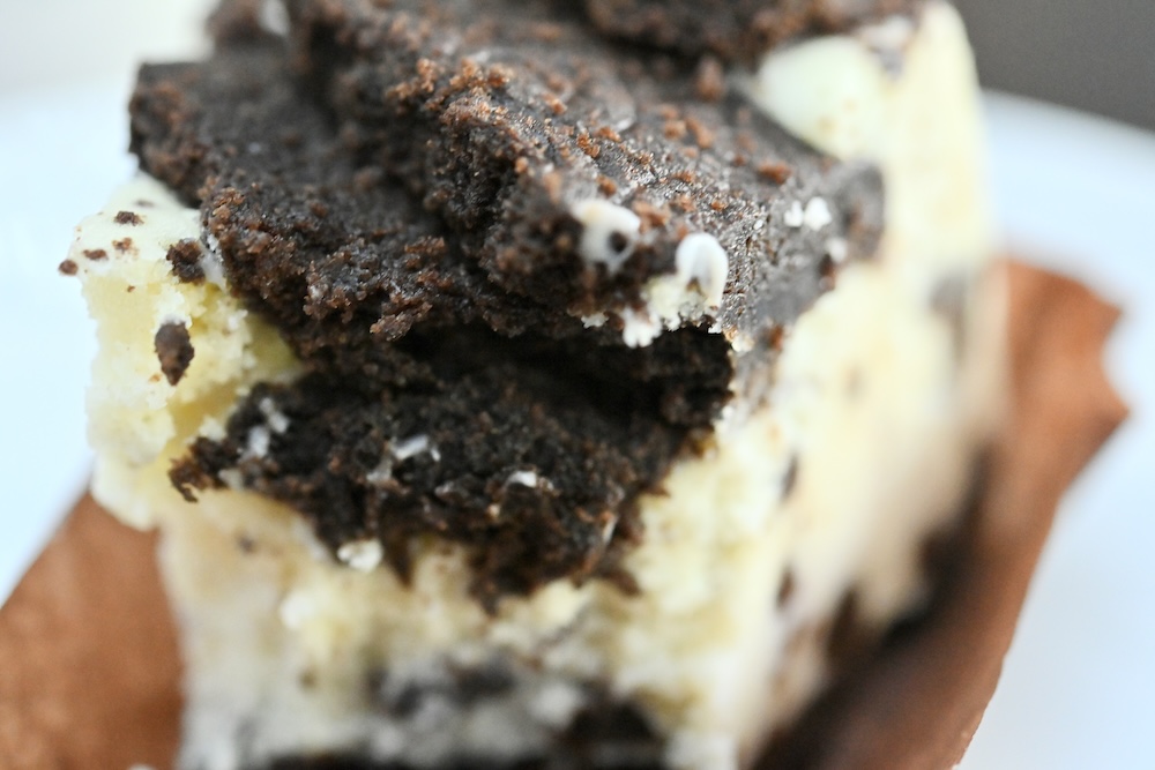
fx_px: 1925
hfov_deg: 33.4
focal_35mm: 60
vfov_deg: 22.6
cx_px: 578
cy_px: 385
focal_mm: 60
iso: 6400
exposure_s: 1/200
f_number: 5.6
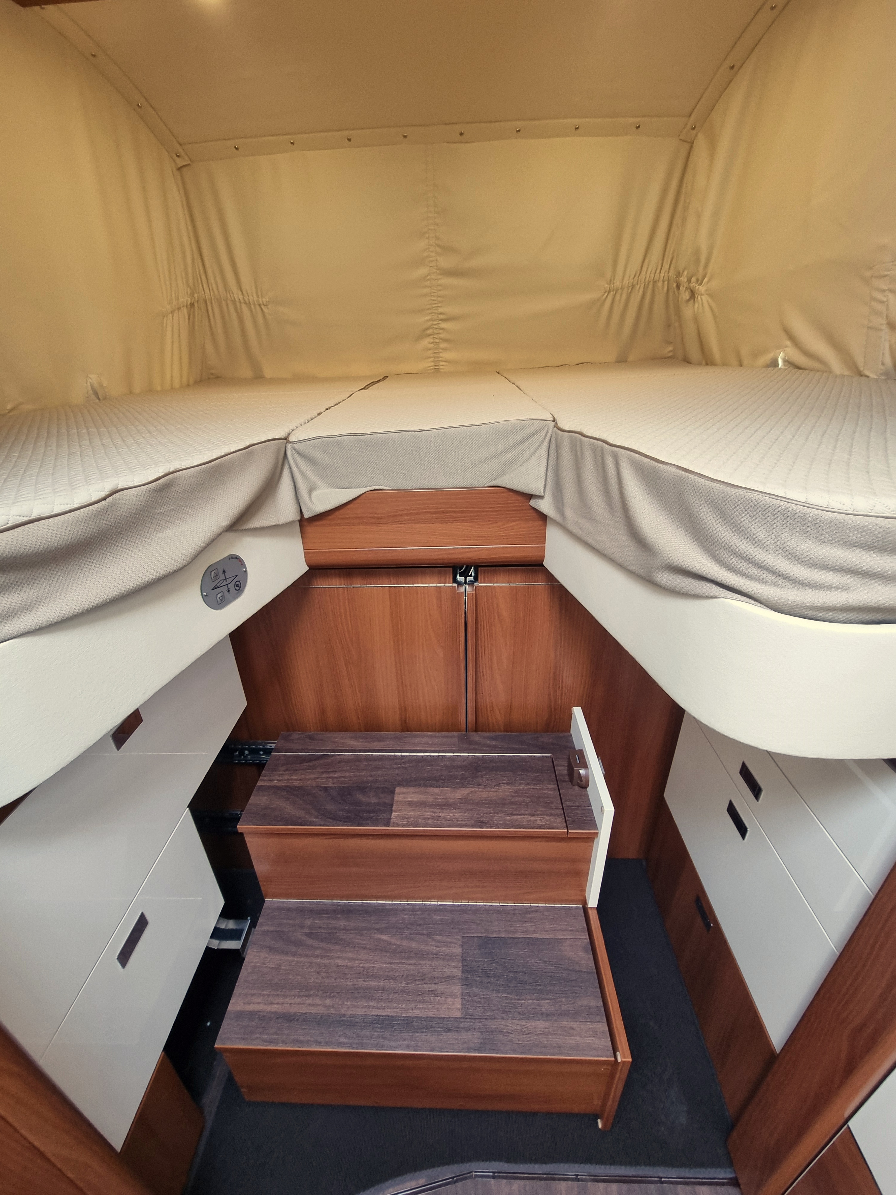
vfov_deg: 106.2
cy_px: 598
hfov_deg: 89.9
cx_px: 448
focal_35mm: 13
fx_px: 449
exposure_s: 1/50
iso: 250
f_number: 2.2
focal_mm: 2.2
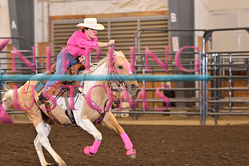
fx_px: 2164
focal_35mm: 313
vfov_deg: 4.4
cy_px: 77
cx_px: 79
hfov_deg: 6.6
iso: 1600
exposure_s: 1/250
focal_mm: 200
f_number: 3.5
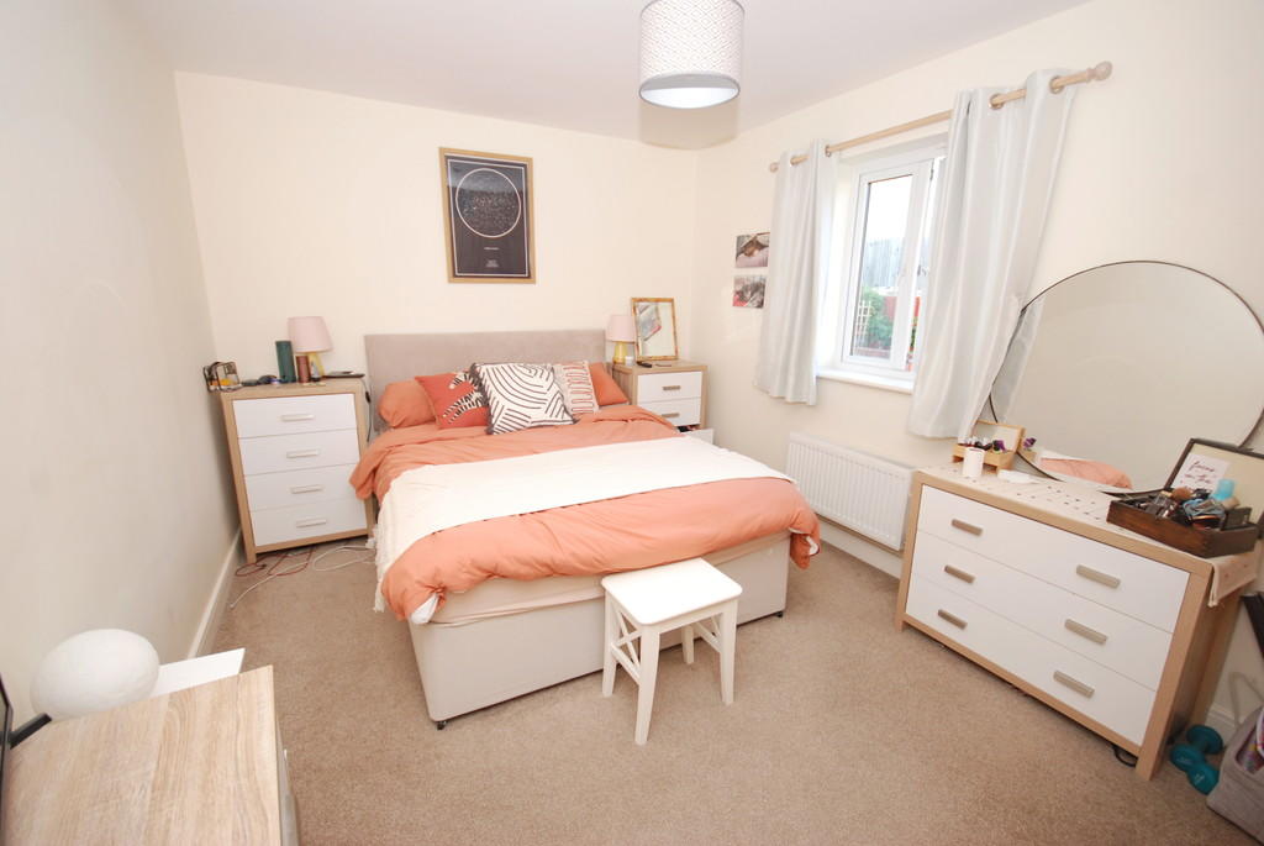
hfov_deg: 100.3
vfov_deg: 77.5
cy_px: 423
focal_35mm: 15
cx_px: 632
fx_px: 527
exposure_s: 1/60
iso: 400
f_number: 4
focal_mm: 10
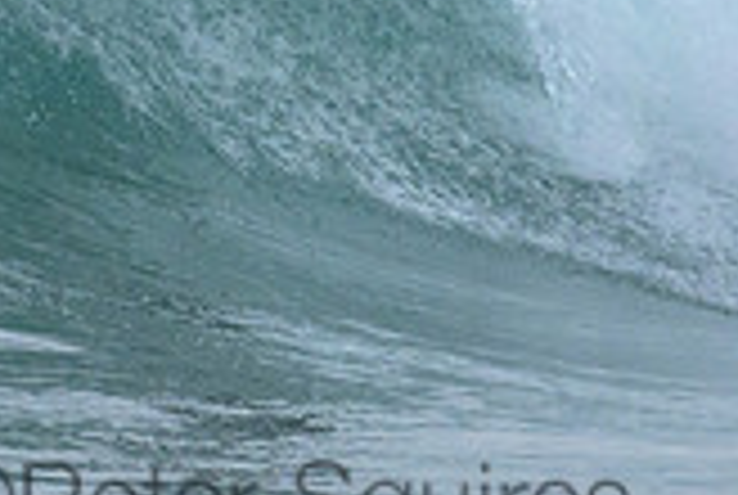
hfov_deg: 0.9
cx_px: 284
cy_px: -245
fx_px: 44914
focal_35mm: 2187
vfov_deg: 0.6
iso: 3200
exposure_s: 1/1250
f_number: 11
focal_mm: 620
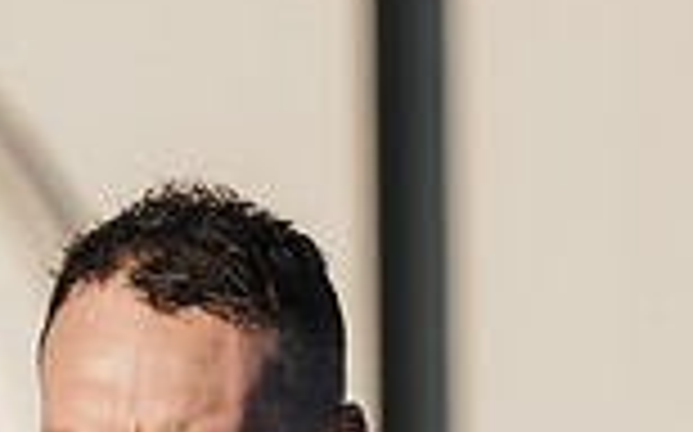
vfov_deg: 3.0
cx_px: 143
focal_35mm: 438
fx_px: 8266
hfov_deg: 4.8
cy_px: 909
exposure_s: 1/2000
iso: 100
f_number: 2.8
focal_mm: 98
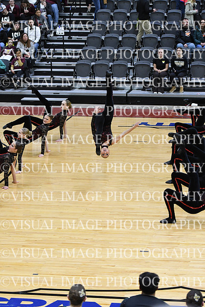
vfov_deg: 16.6
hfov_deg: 11.2
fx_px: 1050
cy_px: 154
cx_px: 102
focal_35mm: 123
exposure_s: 1/400
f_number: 2.8
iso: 3200
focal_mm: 82
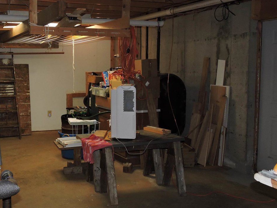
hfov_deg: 44.4
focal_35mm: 41
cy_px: 94
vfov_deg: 35.1
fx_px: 328
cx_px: 73
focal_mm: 4.3
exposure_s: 1/30
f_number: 3.3
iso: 200
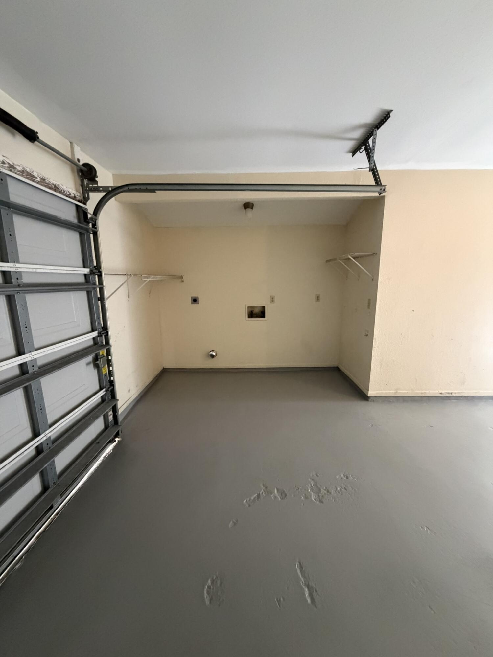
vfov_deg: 102.1
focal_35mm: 14
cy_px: 328
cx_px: 246
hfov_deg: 85.7
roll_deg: +0.4
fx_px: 266
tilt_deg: -9.8
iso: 1000
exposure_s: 1/60
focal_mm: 2.22
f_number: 2.2
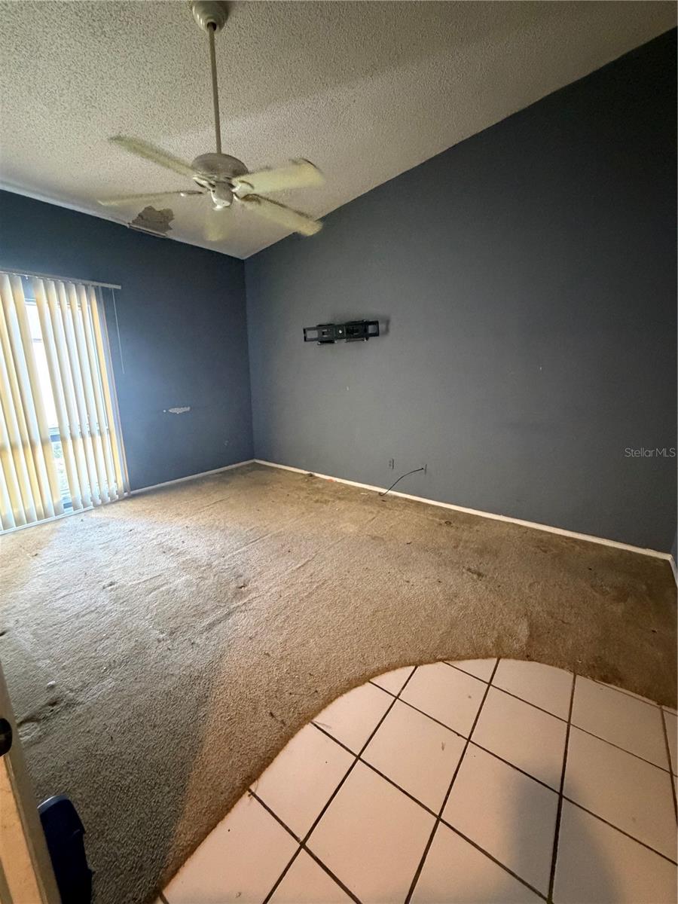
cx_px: 339
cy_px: 452
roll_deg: -0.2
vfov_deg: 102.1
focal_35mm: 14
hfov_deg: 85.7
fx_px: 366
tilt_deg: -13.2
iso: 1000
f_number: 2.2
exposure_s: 1/40
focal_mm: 2.22
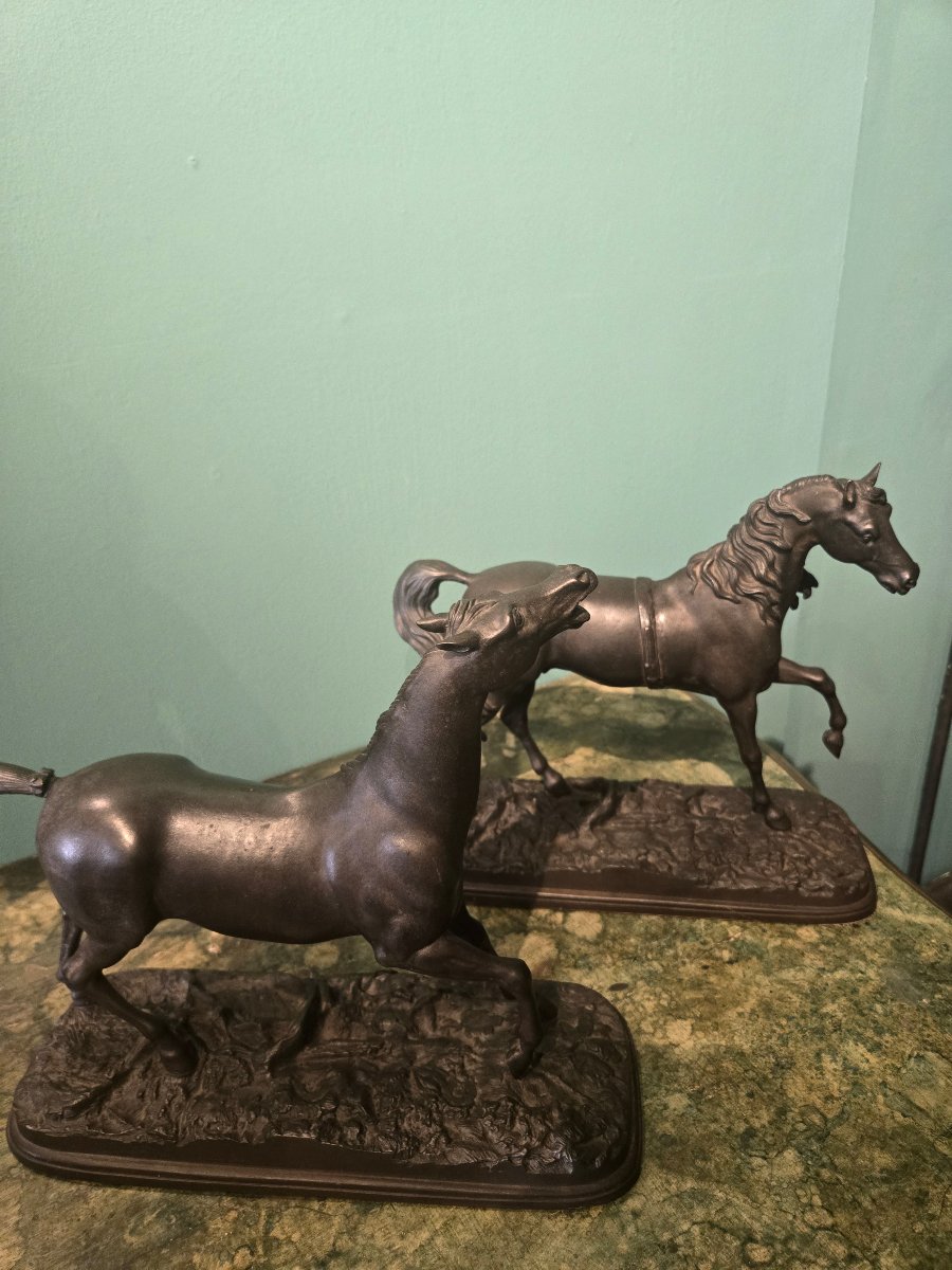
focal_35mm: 23
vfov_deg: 73.9
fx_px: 843
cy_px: 635
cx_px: 476
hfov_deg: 58.9
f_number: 1.8
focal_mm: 5.4
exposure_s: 1/100
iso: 400
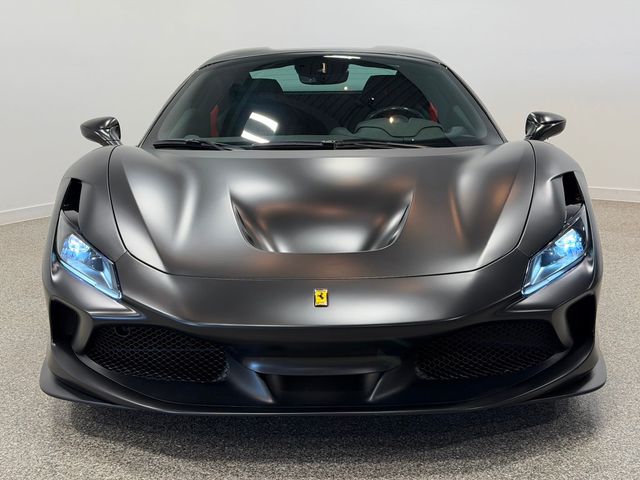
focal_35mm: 48
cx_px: 320
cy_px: 240
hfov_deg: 39.7
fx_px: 887
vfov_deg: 30.3
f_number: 1.78
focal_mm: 6.76
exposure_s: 1/141
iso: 50
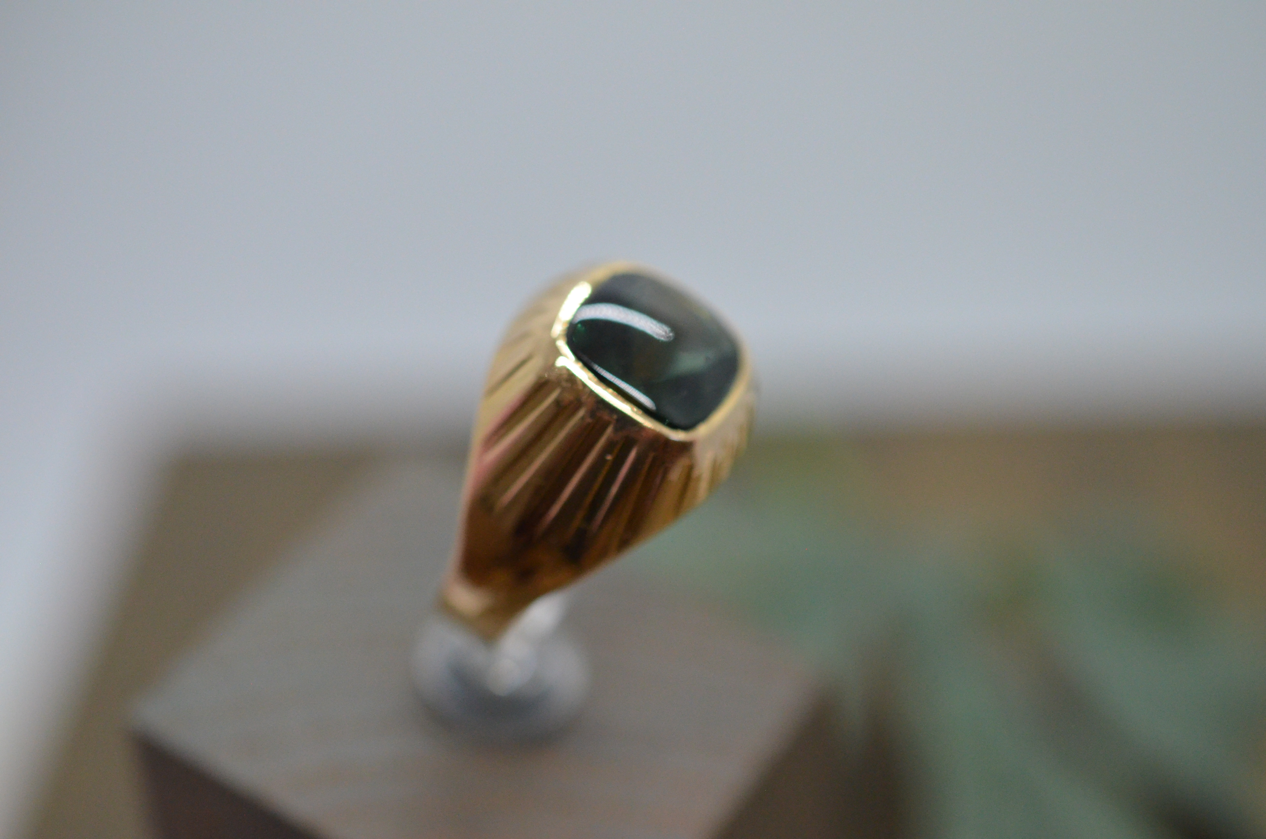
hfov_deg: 33.5
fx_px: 2106
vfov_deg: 22.5
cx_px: 633
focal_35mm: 60
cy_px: 420
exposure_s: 1/2500
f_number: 4
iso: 2500
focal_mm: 40
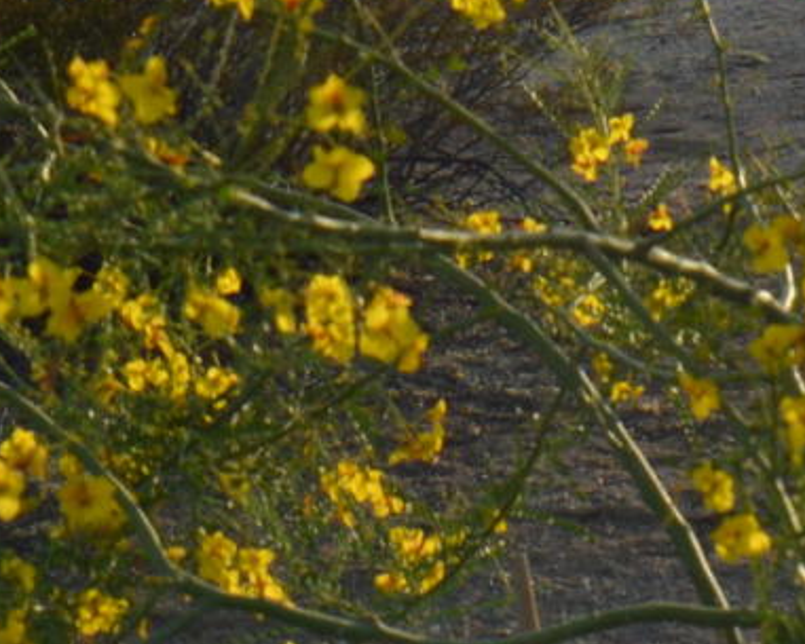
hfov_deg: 11.2
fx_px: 3694
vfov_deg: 9.9
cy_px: 30
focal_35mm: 155
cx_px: 1648
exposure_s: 1/250
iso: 100
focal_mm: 14
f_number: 8
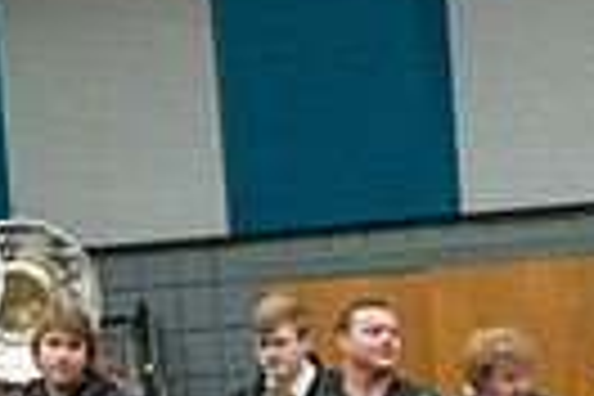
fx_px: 2970
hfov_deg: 11.3
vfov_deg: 7.4
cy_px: 731
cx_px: 666
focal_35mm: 180
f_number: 4
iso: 10000
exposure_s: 1/500
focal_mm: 41
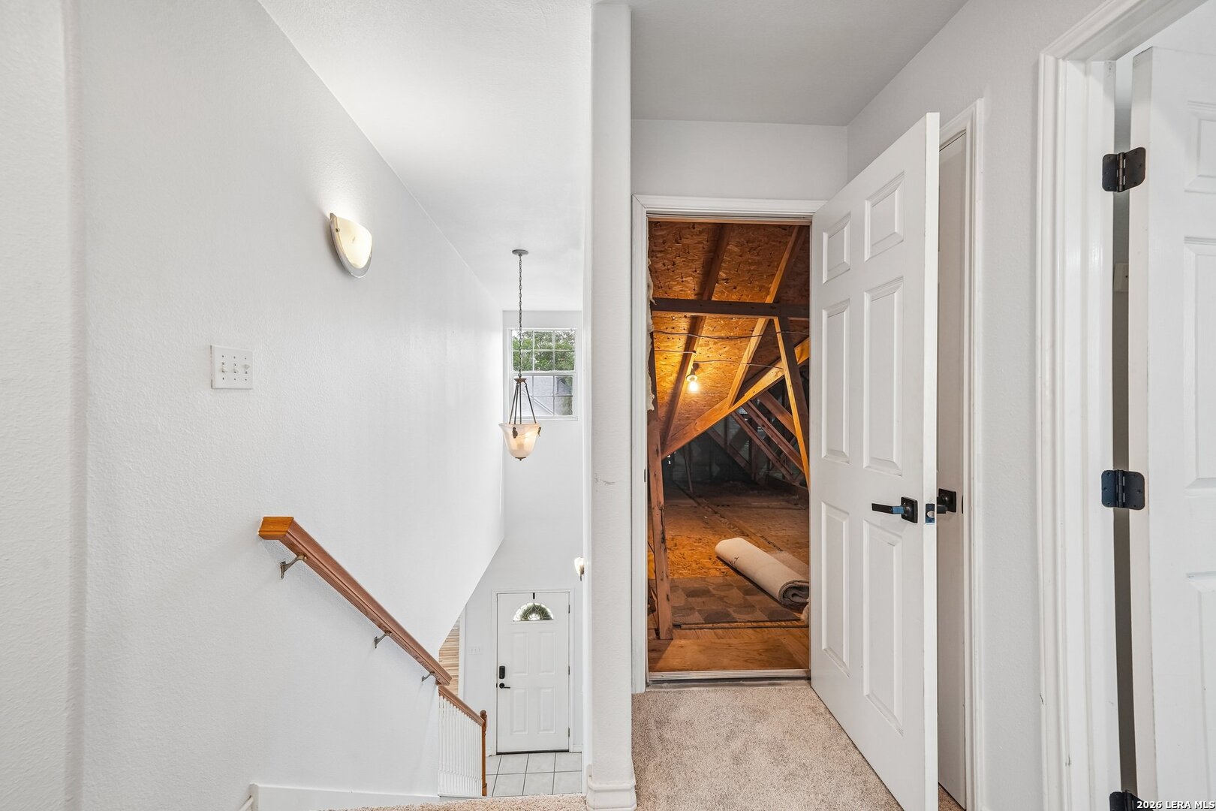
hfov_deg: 100.4
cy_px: 406
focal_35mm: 15
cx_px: 608
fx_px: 507
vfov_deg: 77.3
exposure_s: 1/50
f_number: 8
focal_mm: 15
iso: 800
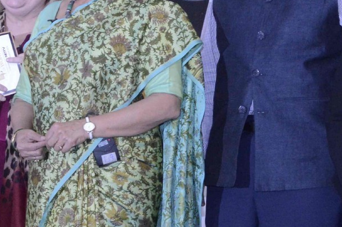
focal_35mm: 178
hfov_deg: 11.2
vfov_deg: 7.7
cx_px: -117
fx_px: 1689
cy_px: 116
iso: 1600
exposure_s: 1/160
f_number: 9
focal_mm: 32
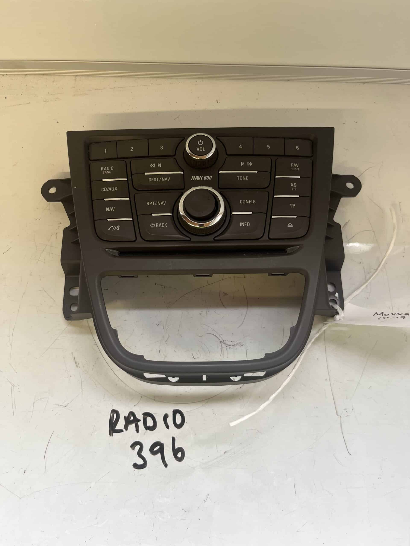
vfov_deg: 67.3
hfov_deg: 53.1
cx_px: 205
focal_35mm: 26
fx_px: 411
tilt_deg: -79.5
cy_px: 273
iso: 100
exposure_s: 1/121
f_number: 1.6
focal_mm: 5.1
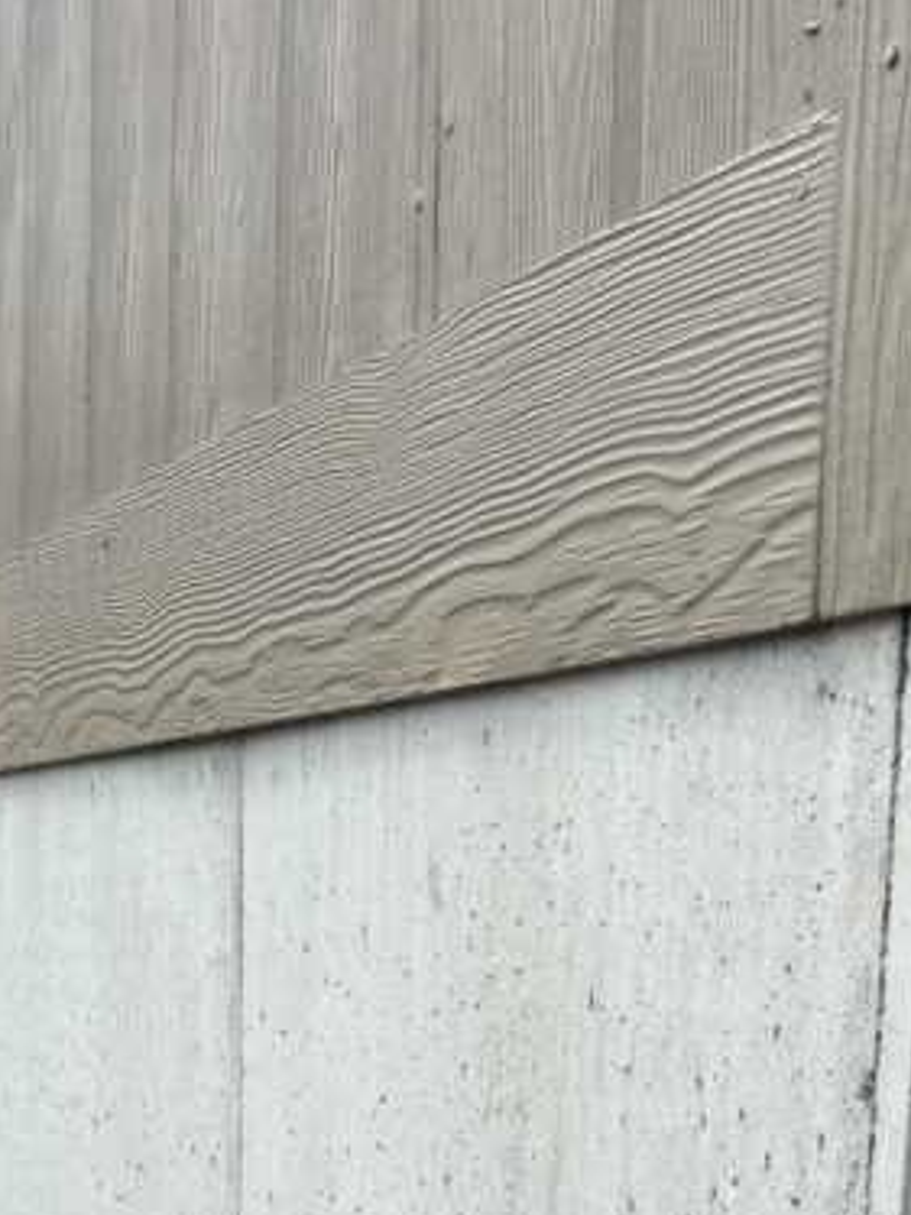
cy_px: 1341
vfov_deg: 25.4
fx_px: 2493
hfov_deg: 20.7
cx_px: 324
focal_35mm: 71
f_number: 1.6
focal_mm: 5.96
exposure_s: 1/2193
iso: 50
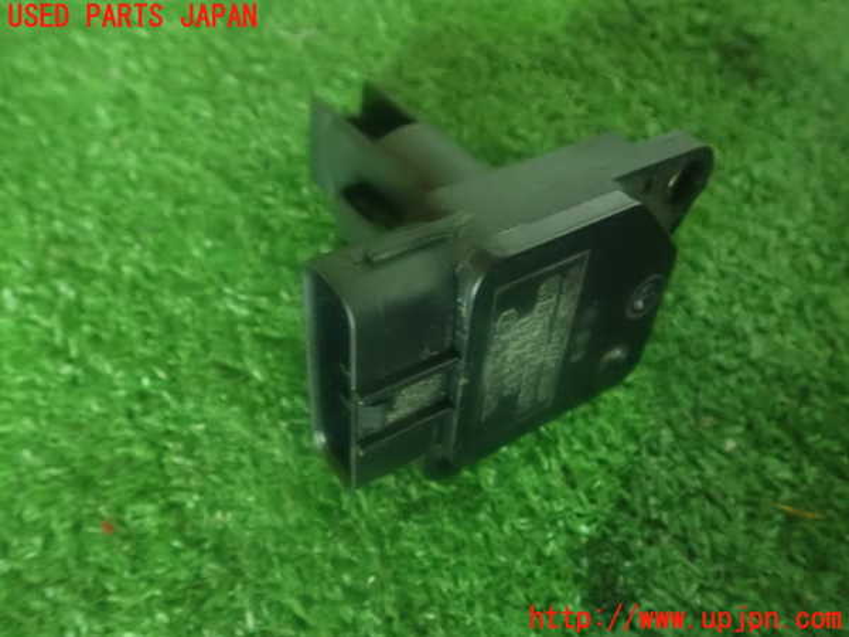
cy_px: 318
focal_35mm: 30
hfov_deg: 60.0
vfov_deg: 46.8
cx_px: 424
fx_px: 736
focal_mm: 5.5
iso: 1600
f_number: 2.3
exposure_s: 1/10
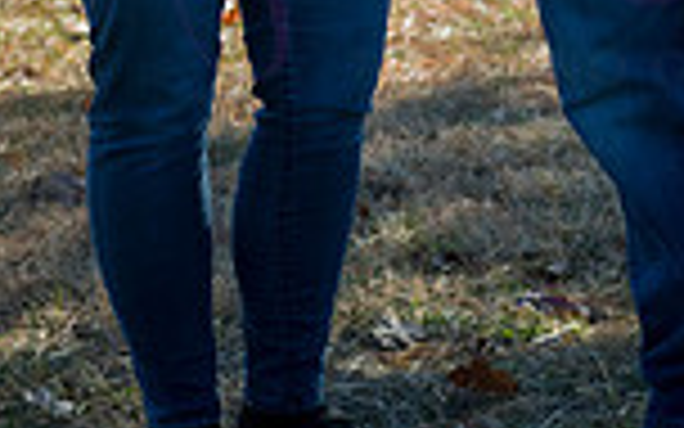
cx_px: 472
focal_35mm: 278
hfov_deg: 7.5
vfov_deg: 4.6
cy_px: -509
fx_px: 5182
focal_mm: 92
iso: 400
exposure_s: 1/500
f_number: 6.3
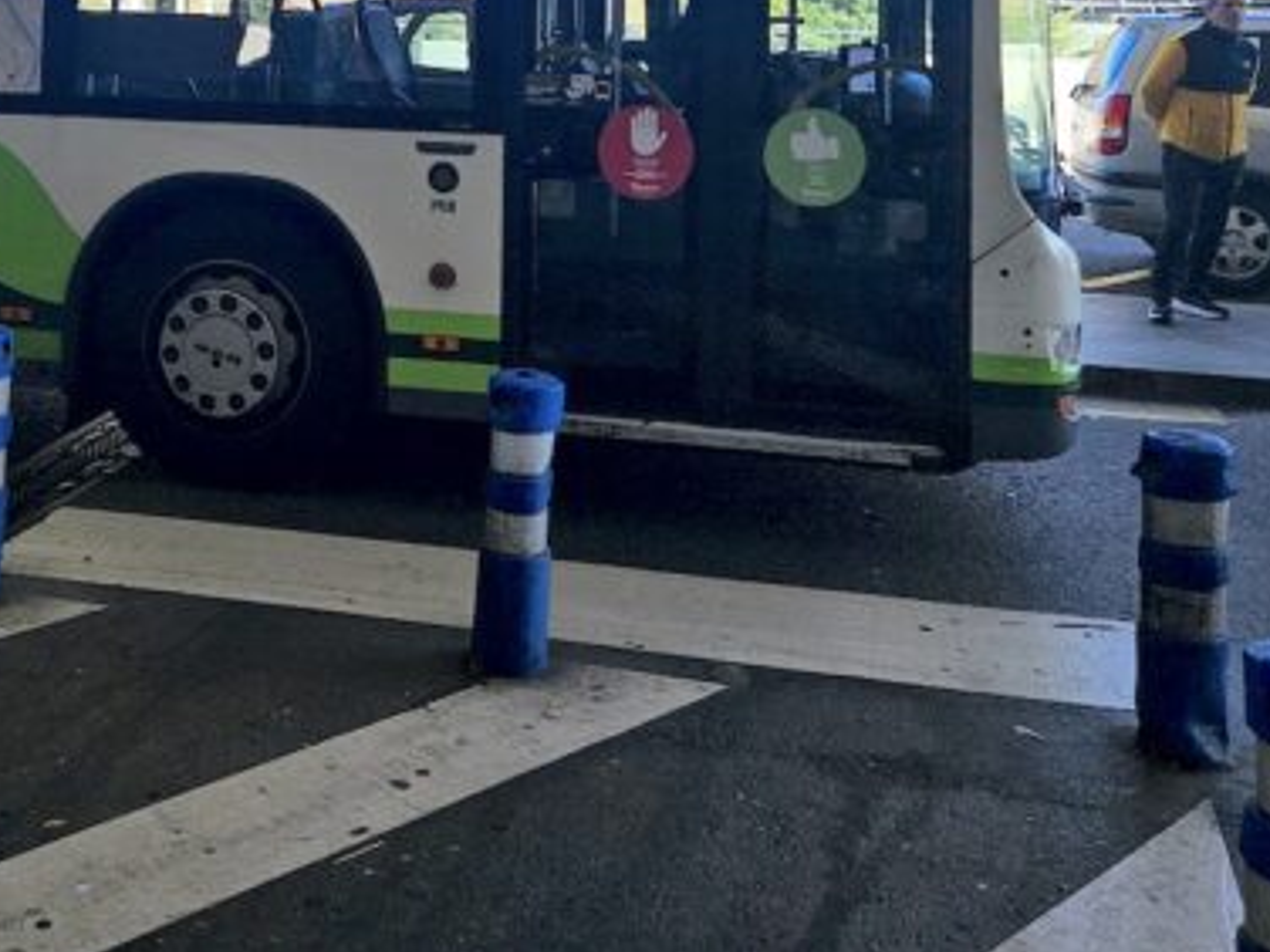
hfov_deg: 38.0
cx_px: 324
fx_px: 1798
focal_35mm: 49
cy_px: -47
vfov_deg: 27.6
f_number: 1.8
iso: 25
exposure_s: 1/523
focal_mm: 5.4
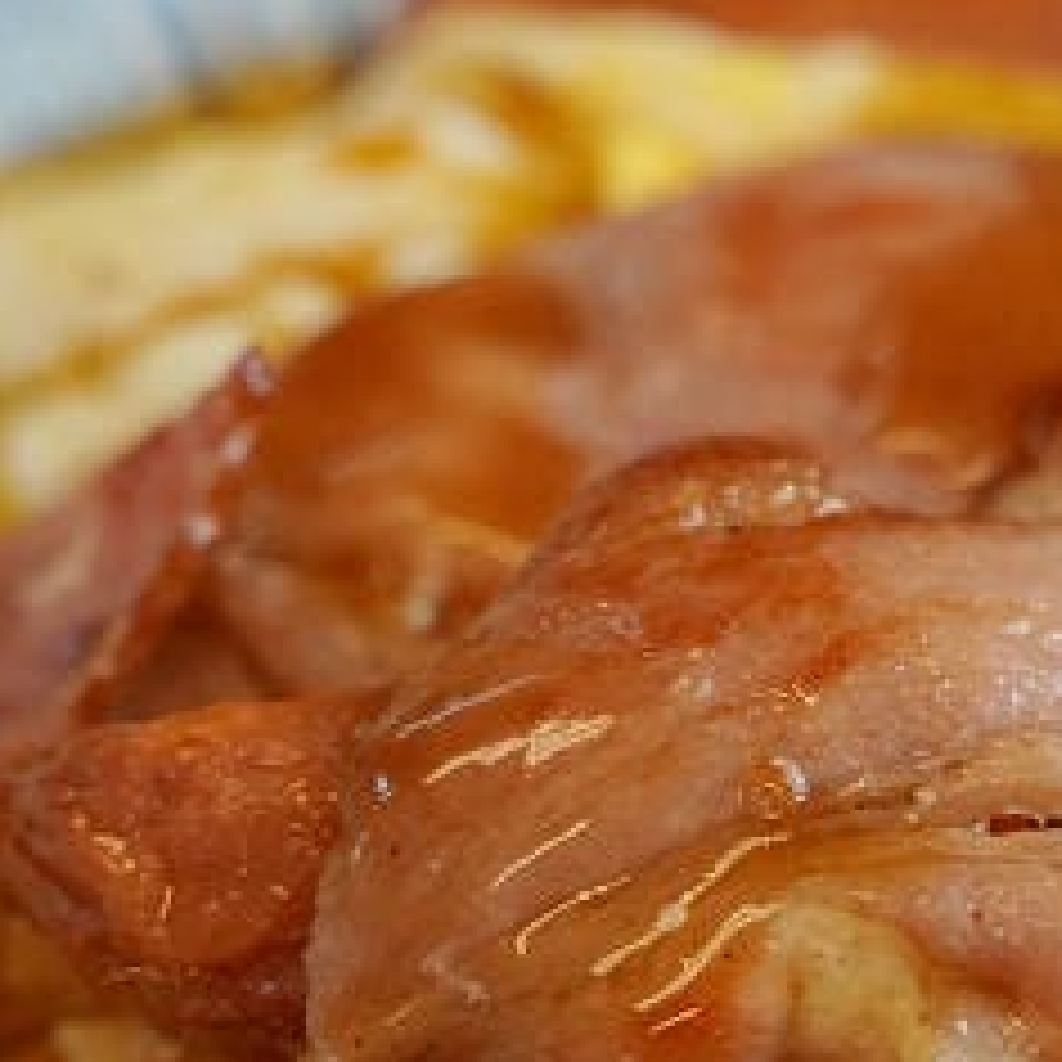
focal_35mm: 251
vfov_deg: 6.9
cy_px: 1066
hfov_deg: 6.9
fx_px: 8712
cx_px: 1328
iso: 1600
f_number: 4
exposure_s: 1/160
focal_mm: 58
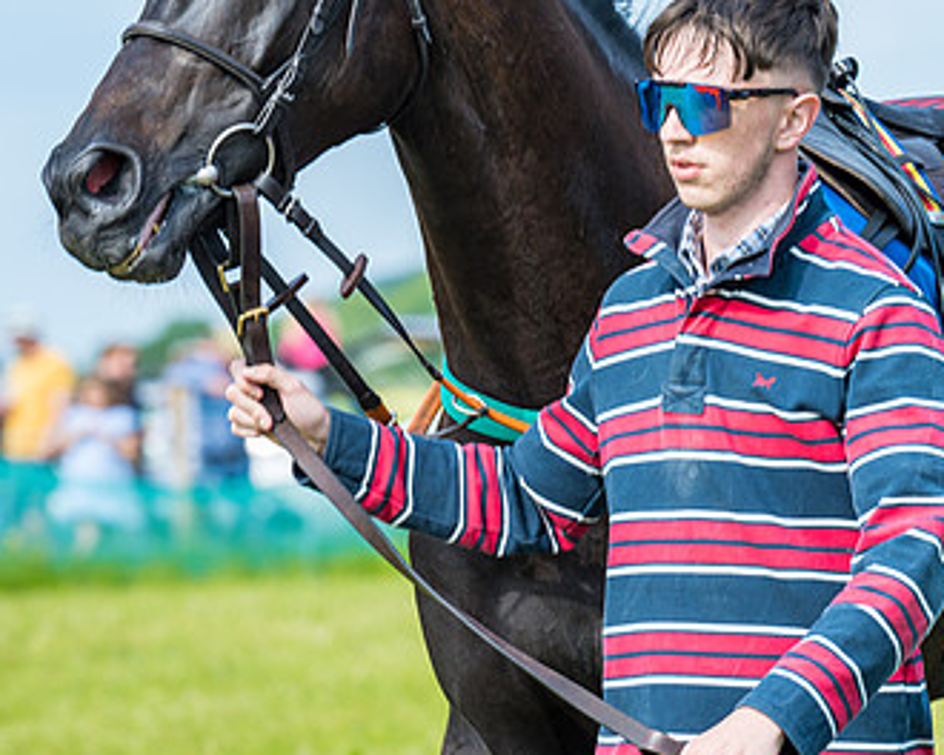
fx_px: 8158
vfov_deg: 5.3
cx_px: 381
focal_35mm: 292
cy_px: 135
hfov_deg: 6.6
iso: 50
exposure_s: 1/250
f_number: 4
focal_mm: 135
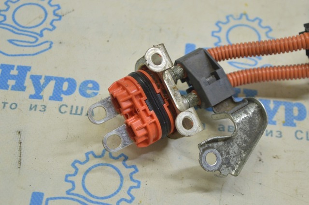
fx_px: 707
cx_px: 154
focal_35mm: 82
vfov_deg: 16.5
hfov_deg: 24.6
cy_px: 102
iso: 400
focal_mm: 55
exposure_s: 1/25
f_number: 5.6
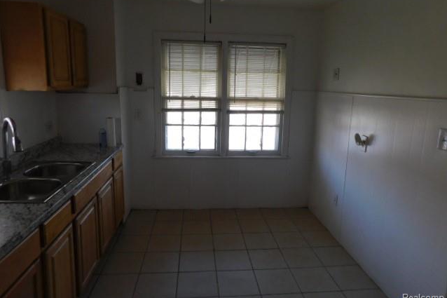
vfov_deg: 53.0
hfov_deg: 73.8
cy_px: 136
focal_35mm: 24
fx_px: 298
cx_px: 224
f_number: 3
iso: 125
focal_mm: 4
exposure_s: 1/30
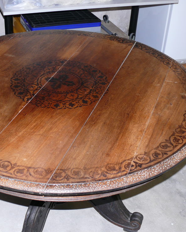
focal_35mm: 53
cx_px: 61
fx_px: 365
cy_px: 114
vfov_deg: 35.4
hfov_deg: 28.4
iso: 100
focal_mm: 8.3
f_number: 2.8
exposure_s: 1/30
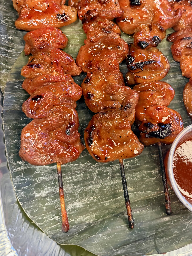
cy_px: 81
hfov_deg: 40.6
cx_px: 113
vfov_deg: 51.4
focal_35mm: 35
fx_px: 259
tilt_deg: -73.3
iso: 200
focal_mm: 6.76
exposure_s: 1/86
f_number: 1.78
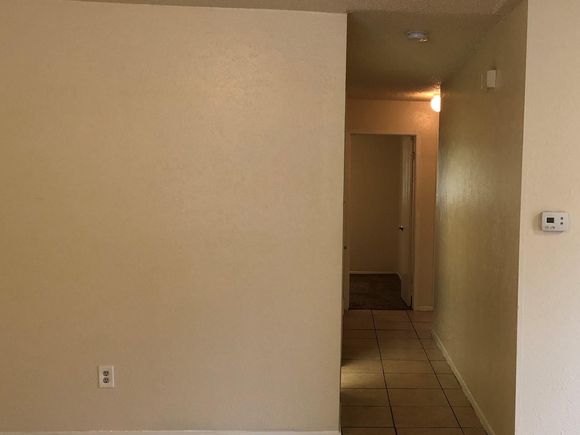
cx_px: 389
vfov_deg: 34.3
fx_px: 704
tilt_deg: -3.3
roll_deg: -0.6
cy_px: 238
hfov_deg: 44.1
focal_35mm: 42
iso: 40
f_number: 1.8
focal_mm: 4
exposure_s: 1/24
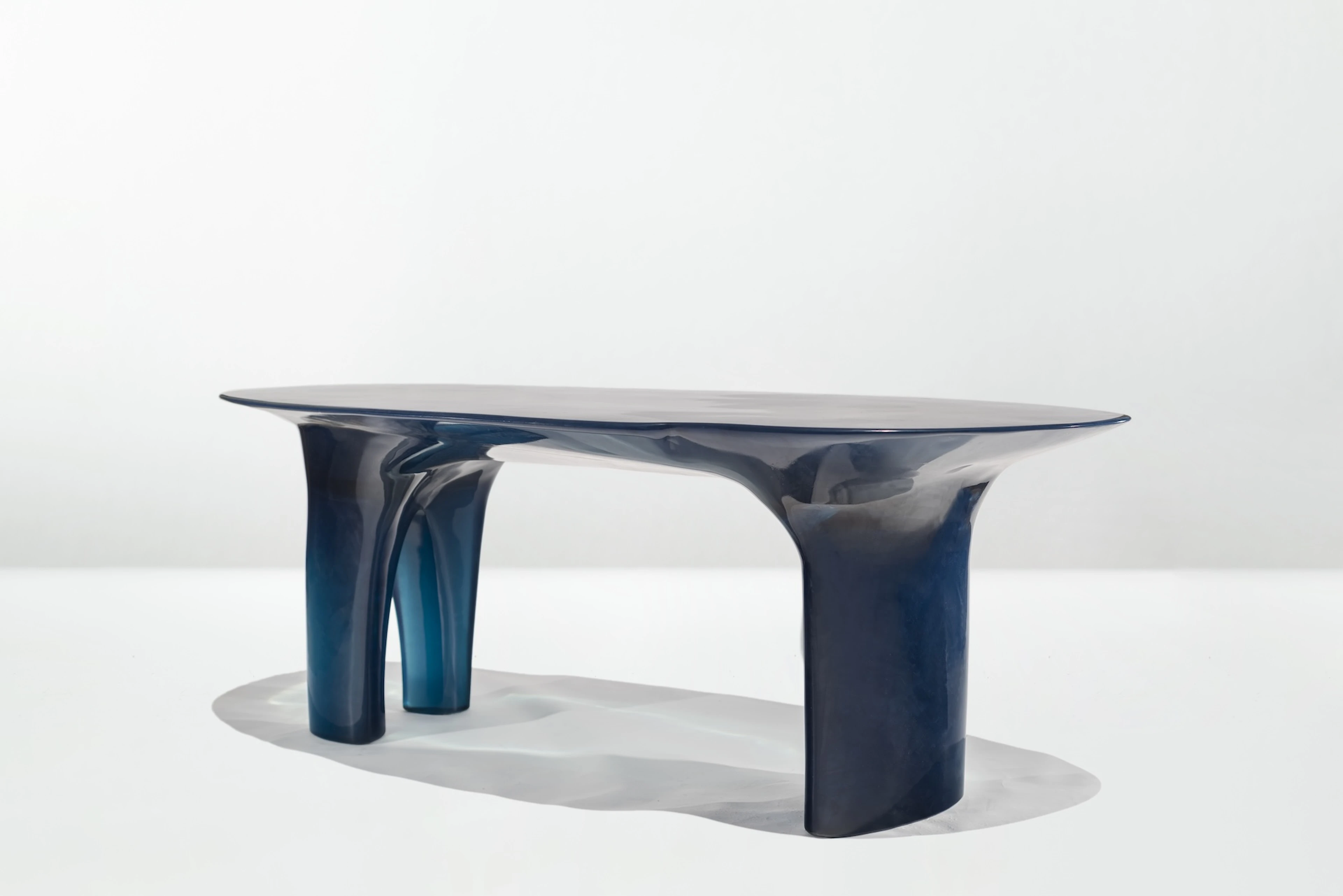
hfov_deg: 39.6
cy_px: 448
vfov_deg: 27.0
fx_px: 1866
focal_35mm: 50
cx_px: 672
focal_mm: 50
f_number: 6.3
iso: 100
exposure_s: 1/100
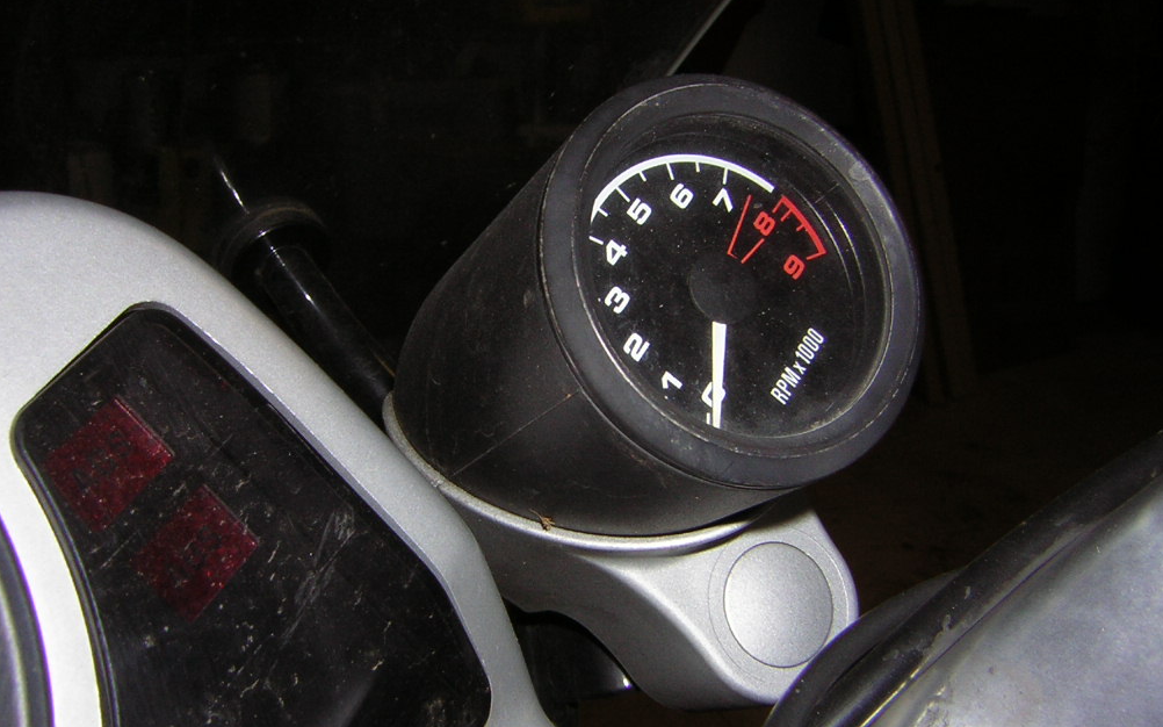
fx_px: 1236
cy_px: 403
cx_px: 575
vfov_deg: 32.7
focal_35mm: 39
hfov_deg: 50.4
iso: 50
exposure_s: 1/60.1
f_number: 5.2
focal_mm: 4.7
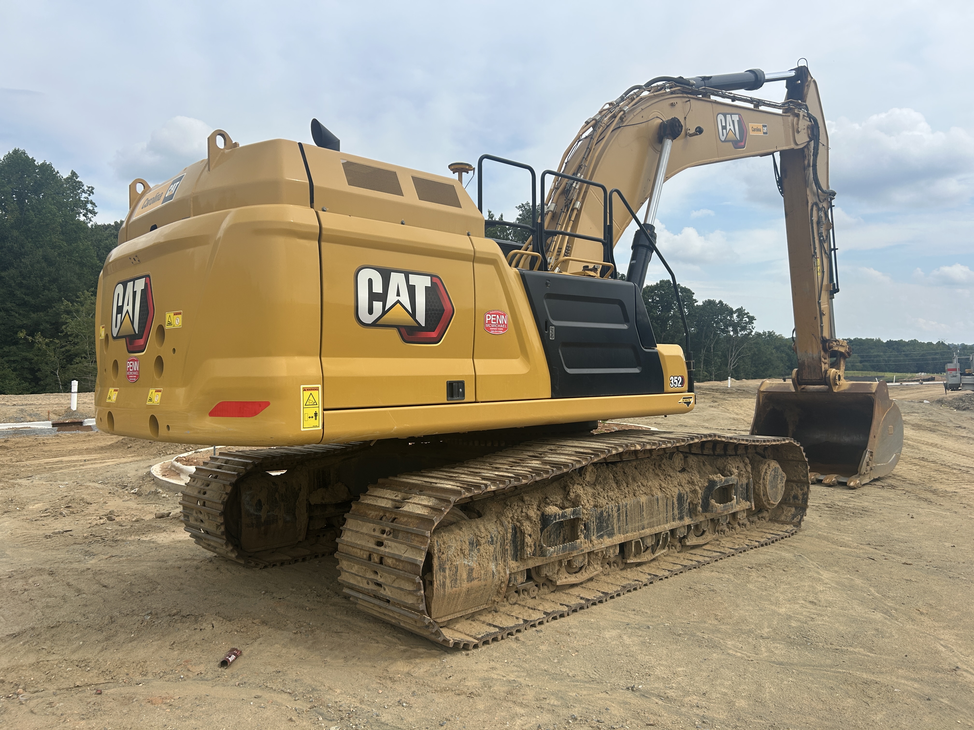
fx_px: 732
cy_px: 365
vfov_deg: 53.1
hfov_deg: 67.3
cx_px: 487
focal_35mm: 26
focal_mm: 5.7
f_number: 1.5
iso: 50
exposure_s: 1/3571
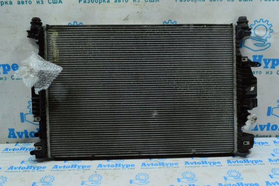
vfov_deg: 36.8
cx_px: 140
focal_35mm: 36
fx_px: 279
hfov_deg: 53.2
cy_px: 93
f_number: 25
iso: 6400
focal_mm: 24
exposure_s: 1/30
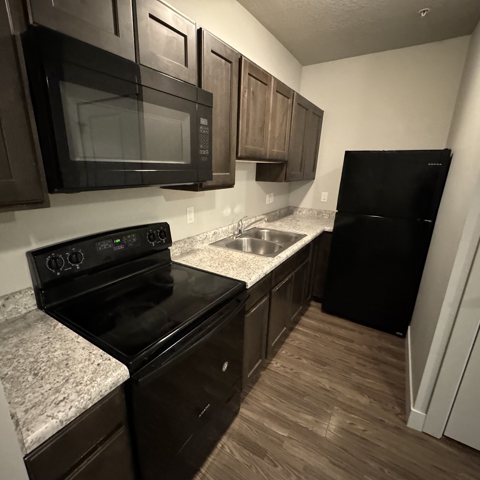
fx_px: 267
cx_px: 225
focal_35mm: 17
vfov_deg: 83.9
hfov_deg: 83.9
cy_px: 247
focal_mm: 2.22
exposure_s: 1/40
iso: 1600
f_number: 2.2
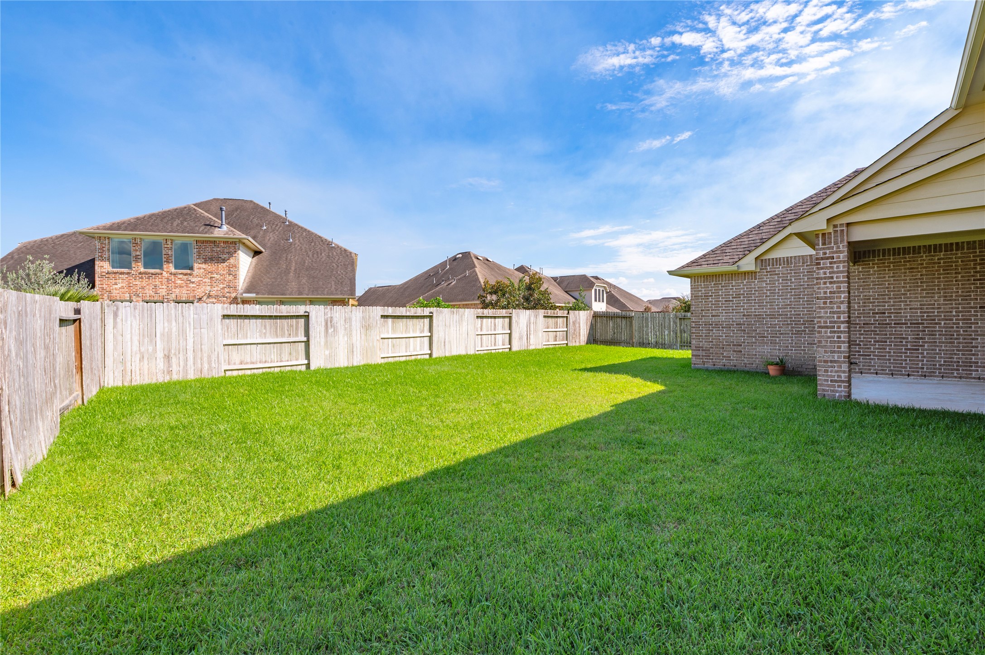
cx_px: 492
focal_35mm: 16
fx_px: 437
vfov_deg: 73.7
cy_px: 328
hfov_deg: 96.8
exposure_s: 1/60
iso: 125
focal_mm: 16
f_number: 14
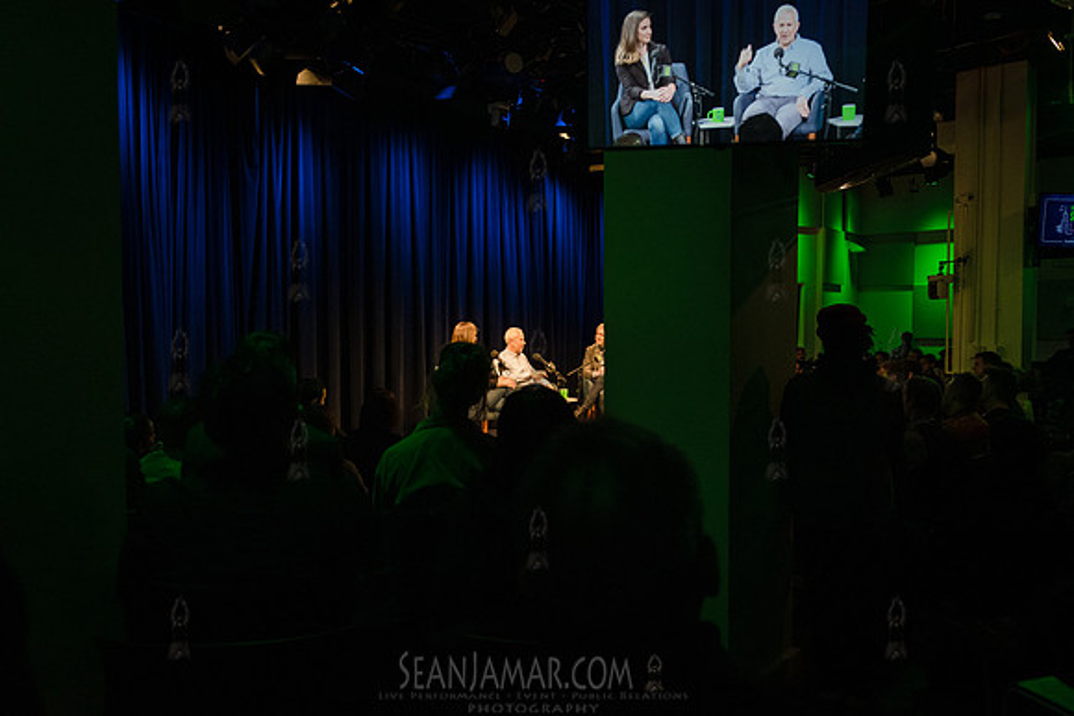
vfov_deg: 47.5
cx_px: 534
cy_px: 358
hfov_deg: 66.9
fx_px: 814
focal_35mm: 27
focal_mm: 27
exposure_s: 1/250
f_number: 4
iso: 3200
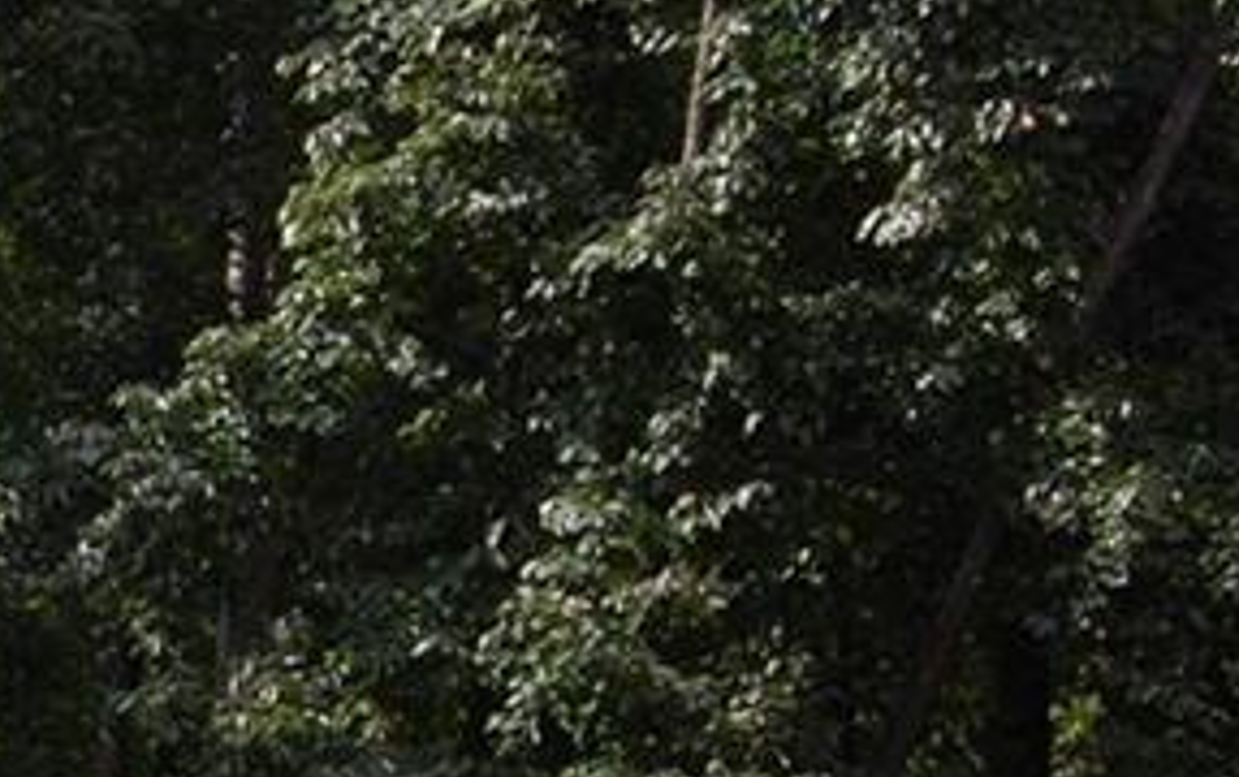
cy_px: 1187
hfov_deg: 10.8
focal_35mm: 185
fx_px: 6253
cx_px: -820
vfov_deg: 7.0
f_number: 10
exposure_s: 1/250
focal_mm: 34
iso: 280
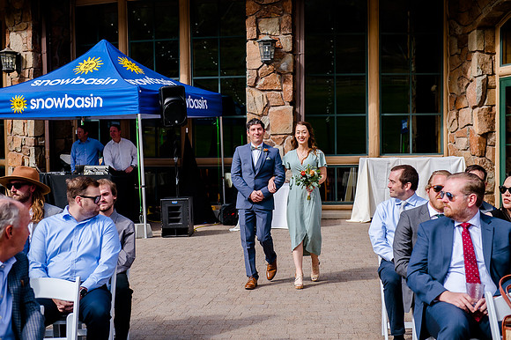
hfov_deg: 32.4
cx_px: 256
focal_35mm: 62
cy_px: 170
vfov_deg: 21.9
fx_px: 880
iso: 200
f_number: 4.5
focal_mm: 62
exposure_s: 1/1250
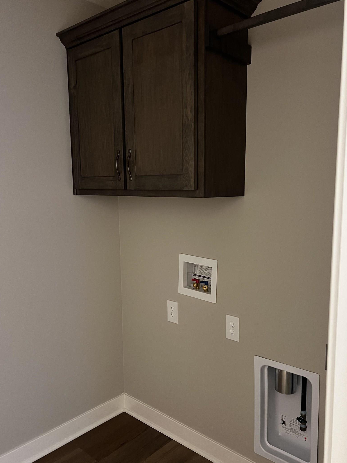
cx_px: 188
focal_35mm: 29
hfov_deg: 48.2
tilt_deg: -7.1
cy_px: 243
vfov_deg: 61.6
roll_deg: +1.3
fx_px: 388
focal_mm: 5.7
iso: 500
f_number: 1.5
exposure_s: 1/40
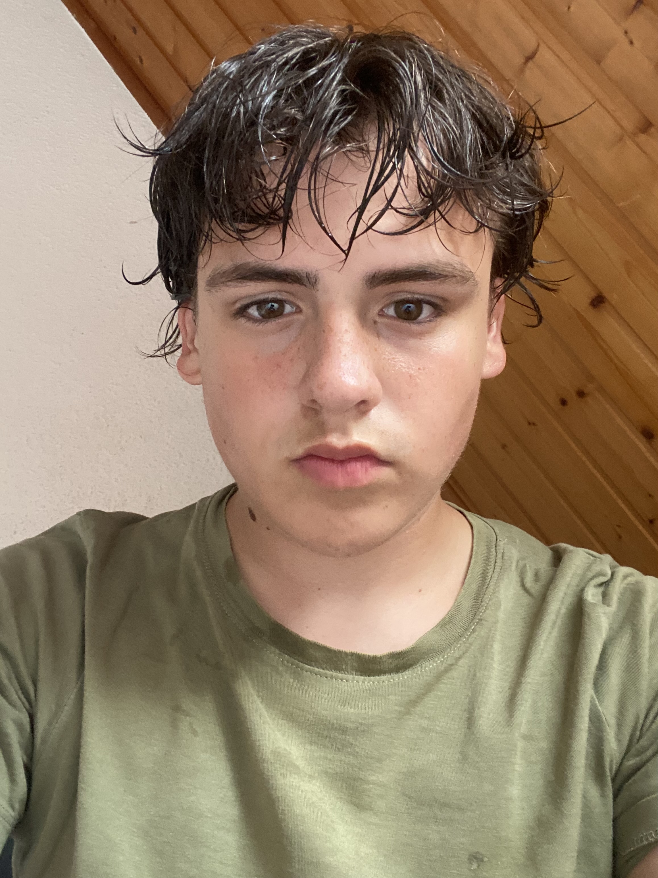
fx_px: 760
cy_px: 439
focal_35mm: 30
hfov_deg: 46.8
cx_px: 329
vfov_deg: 60.0
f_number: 2.2
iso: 400
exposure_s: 1/57
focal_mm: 2.71
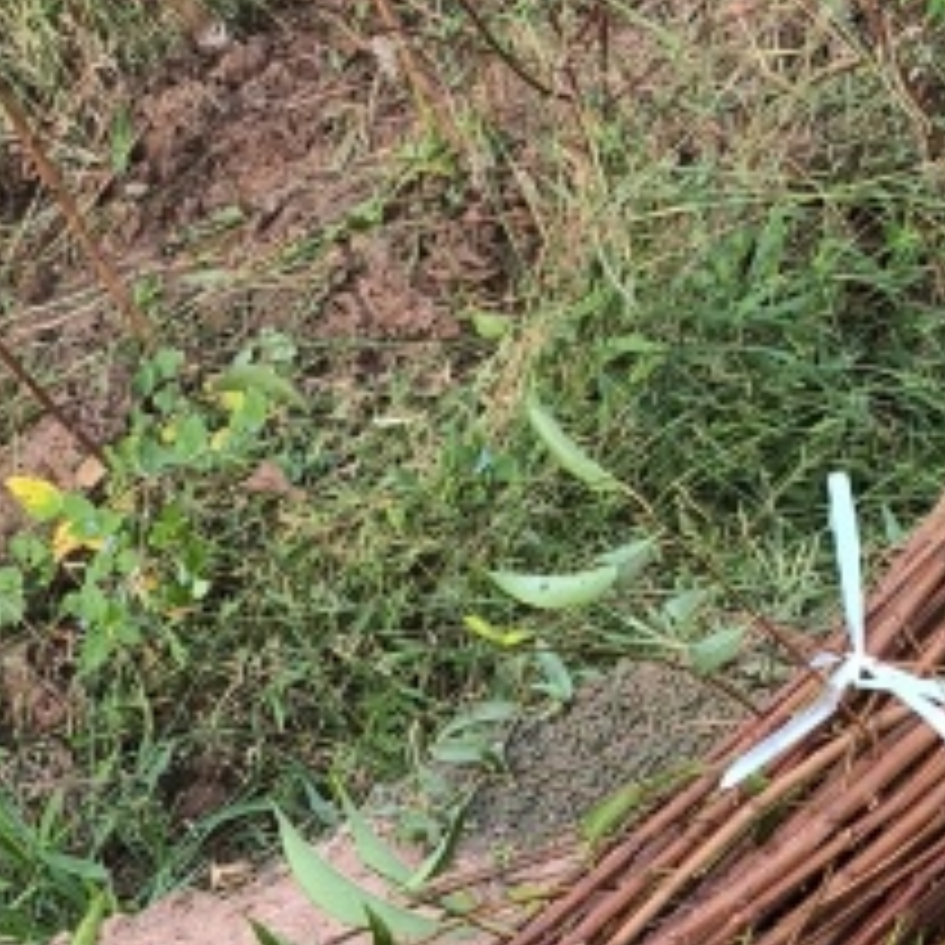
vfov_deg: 14.4
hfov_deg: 16.9
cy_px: 1834
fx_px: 3181
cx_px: 598
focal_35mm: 103
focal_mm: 4.69
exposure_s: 1/187
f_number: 1.79
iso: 50
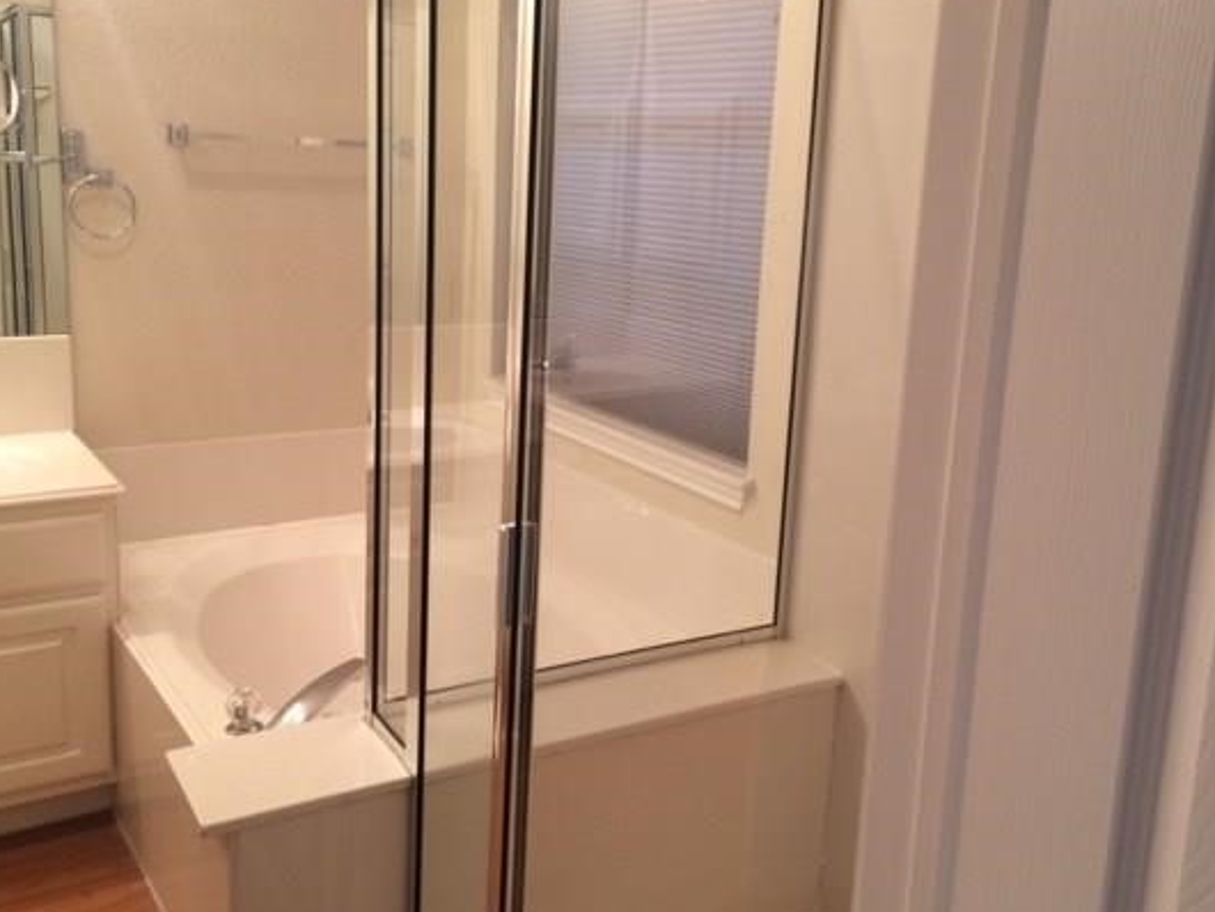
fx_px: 1229
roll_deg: -2.4
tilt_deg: -10.9
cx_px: 649
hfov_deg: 52.6
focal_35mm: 35
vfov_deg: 40.7
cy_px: 410
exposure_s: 1/30
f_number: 2.2
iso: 64
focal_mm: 4.15
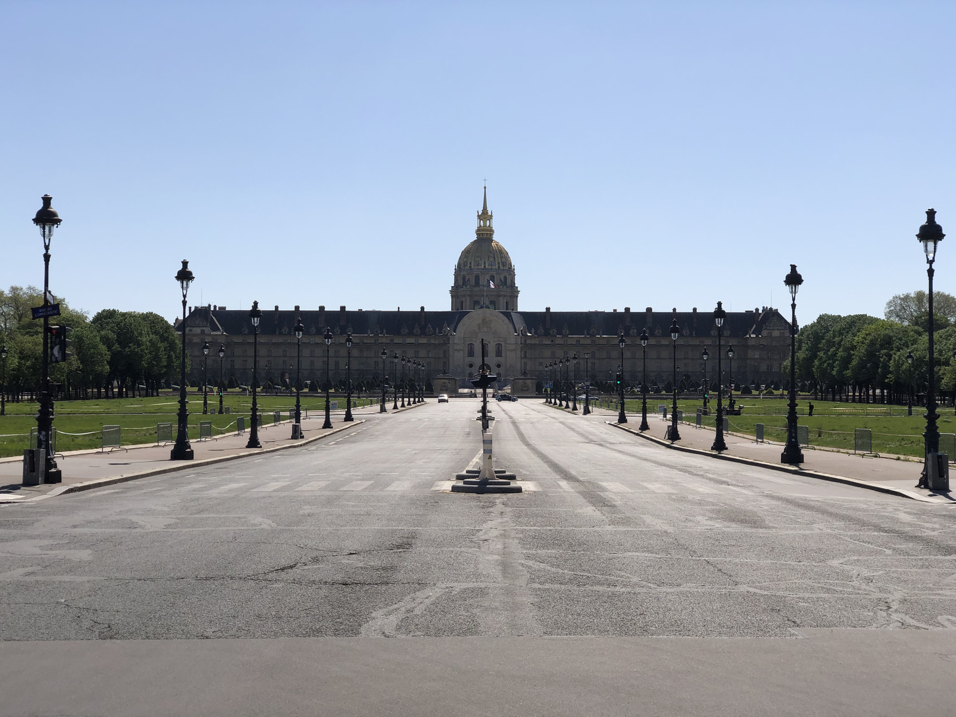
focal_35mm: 52
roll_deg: +0.5
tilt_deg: +1.1
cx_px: 478
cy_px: 358
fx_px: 1436
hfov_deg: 36.8
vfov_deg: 28.0
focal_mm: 6
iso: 16
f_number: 2.4
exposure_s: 1/2288
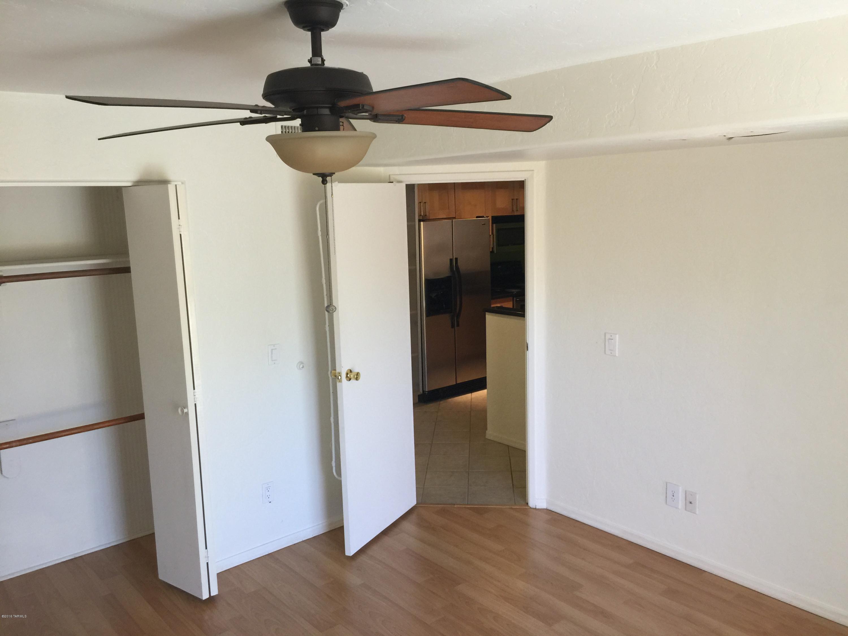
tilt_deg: -7.9
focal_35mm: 29
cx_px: 424
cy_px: 318
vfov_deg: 48.2
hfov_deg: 61.7
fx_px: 710
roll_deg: +0.1
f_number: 2.2
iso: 50
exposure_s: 1/30
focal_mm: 4.15
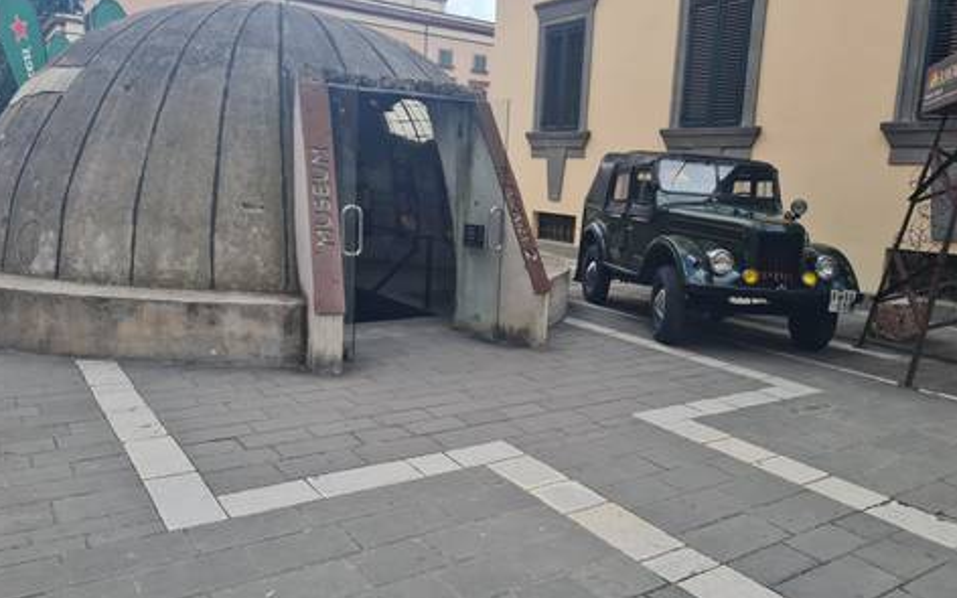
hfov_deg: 66.5
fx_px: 730
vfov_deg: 44.5
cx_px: 474
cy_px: 266
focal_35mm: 28
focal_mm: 5.4
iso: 50
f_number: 1.8
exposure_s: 1/1040
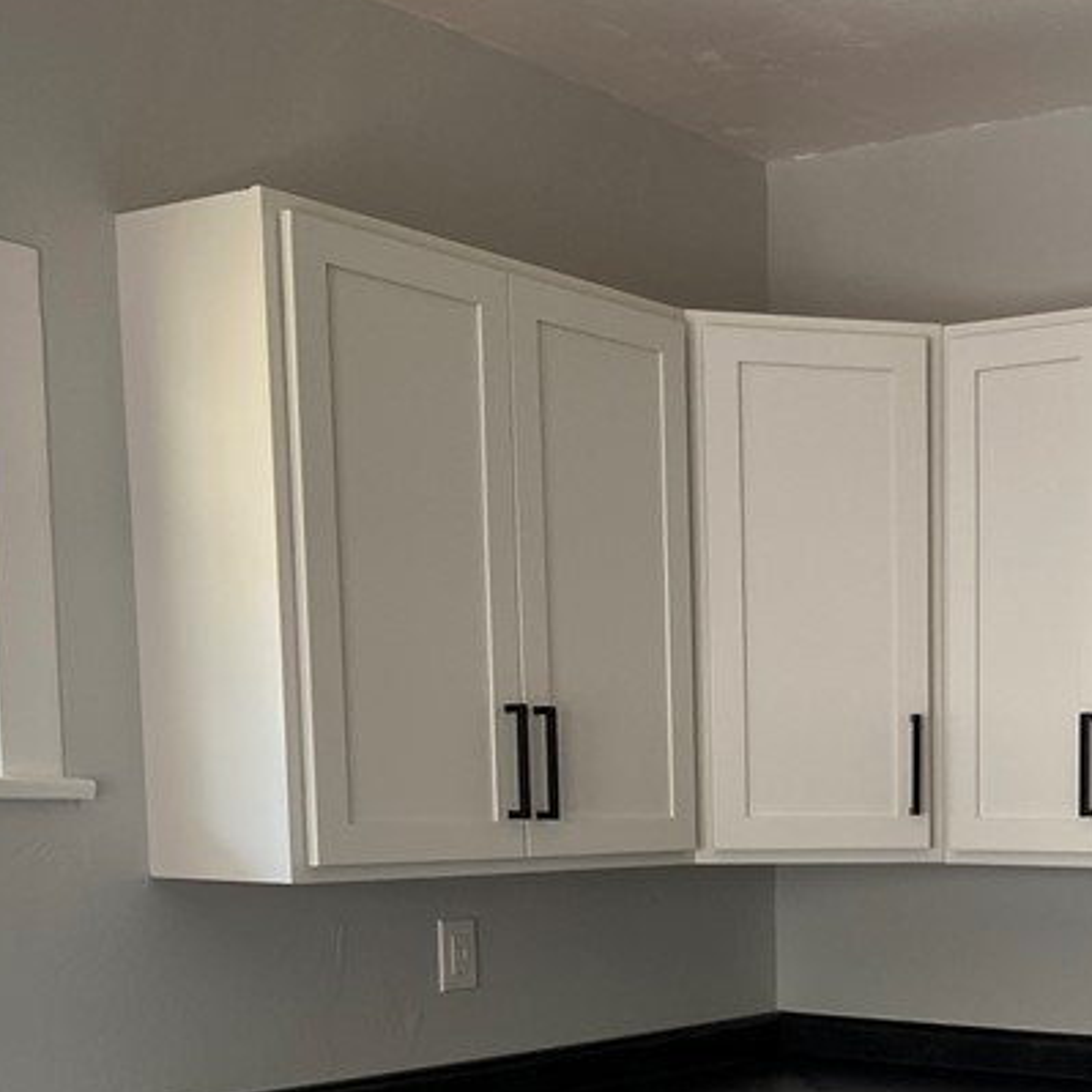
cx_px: 1018
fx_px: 2106
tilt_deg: -4.6
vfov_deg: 27.8
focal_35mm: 59
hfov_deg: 27.8
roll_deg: -0.6
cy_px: 1018
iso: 125
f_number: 1.8
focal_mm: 4.25
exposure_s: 1/121
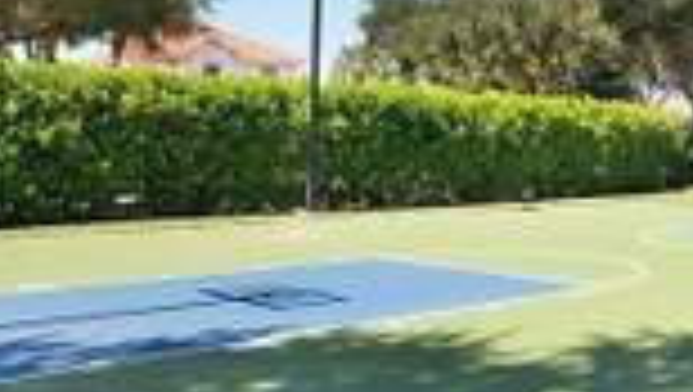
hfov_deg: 38.2
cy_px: 131
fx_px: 901
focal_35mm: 49
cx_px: 666
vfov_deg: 24.4
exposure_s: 1/2000
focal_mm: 10
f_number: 8
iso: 1250
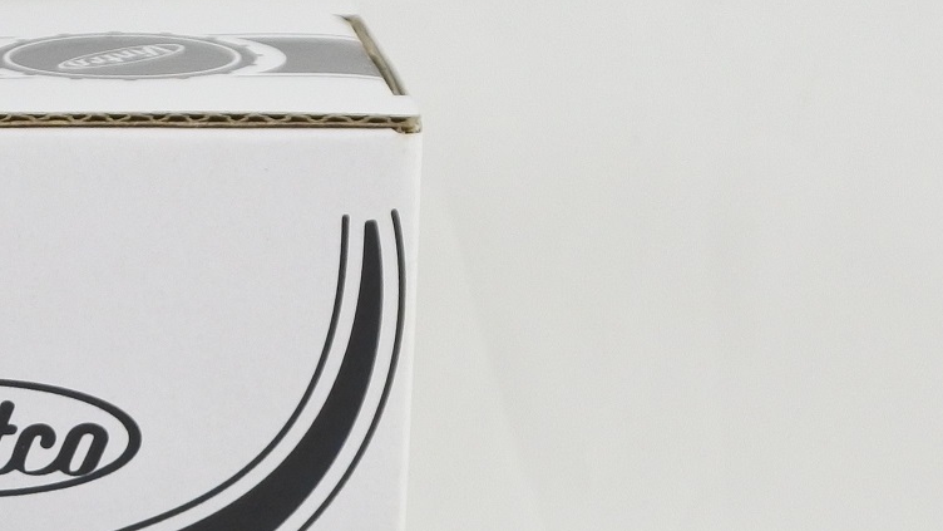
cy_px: 550
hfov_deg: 18.4
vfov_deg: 10.8
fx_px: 2776
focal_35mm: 111
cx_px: -139
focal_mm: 17.2
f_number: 4.5
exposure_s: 1/125
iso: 560
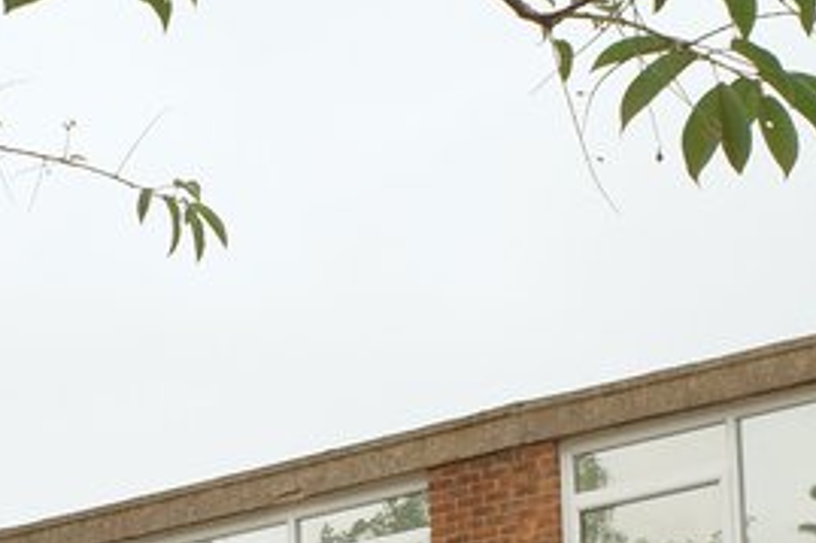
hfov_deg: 13.1
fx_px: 3534
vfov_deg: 8.7
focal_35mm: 156
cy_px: 589
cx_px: 158
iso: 200
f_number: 5.6
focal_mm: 18.3
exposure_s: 1/640
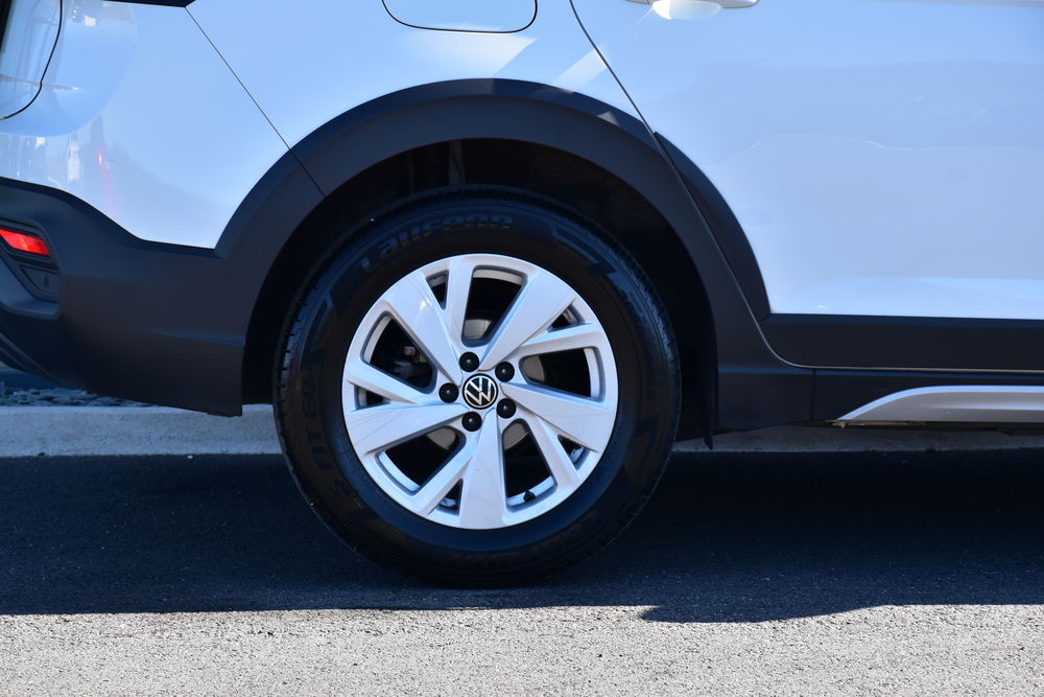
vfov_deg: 9.6
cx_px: 522
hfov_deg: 14.4
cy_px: 348
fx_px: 4133
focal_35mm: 142
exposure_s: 1/200
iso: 400
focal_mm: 95
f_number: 9
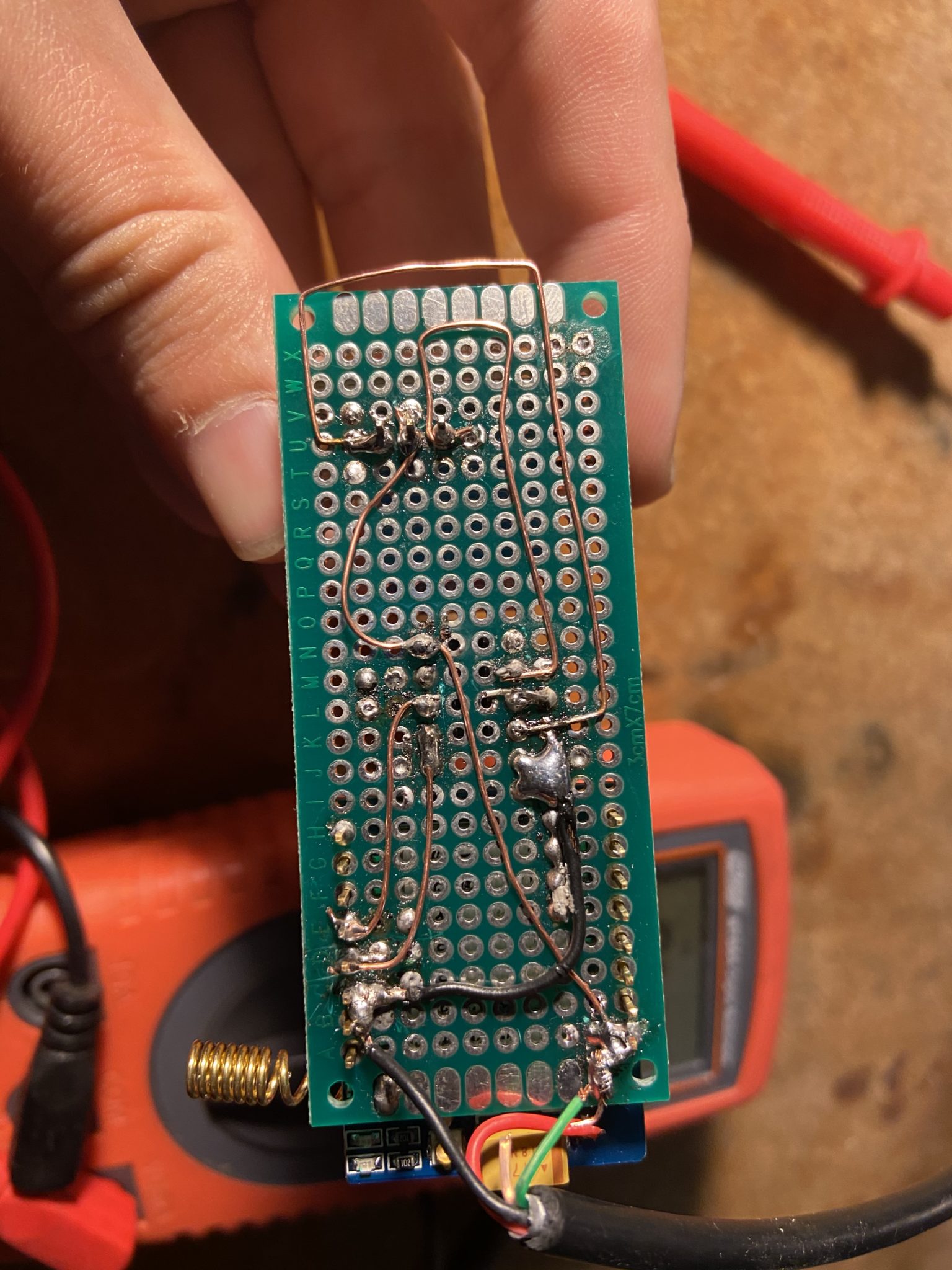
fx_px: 953
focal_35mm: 26
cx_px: 476
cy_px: 635
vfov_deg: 67.3
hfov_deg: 53.1
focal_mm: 4.25
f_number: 1.8
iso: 160
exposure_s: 1/50
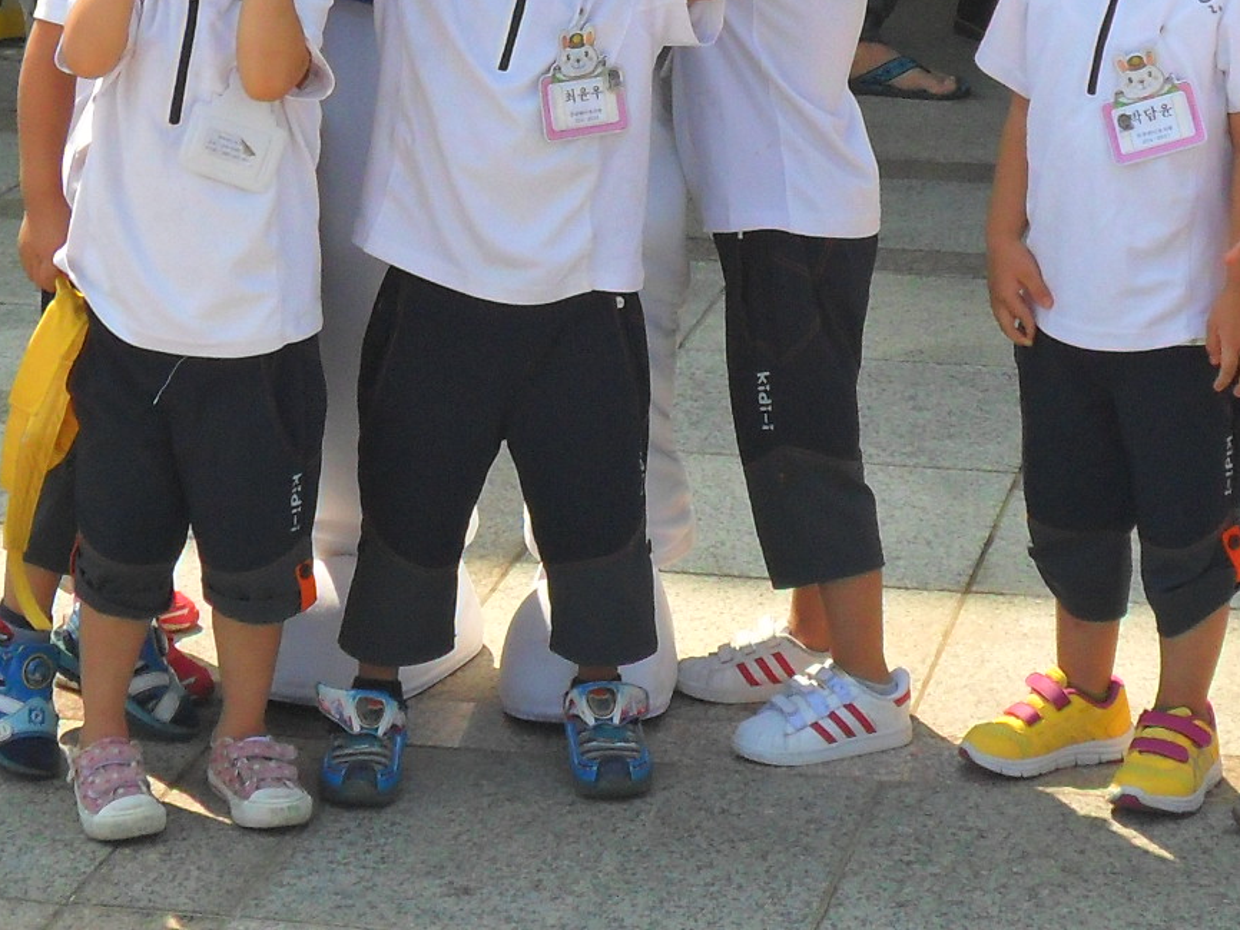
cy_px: -421
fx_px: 4658
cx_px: 580
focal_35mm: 130
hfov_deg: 15.2
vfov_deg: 11.0
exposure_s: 1/350
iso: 100
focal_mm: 7.8
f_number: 4.5
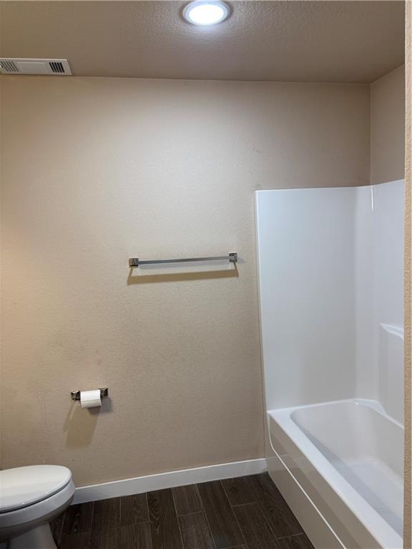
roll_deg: +0.1
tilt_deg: -6.3
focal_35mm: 26
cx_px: 206
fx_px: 413
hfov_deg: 53.1
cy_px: 274
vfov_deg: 67.3
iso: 80
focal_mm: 5.96
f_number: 1.6
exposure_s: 1/60
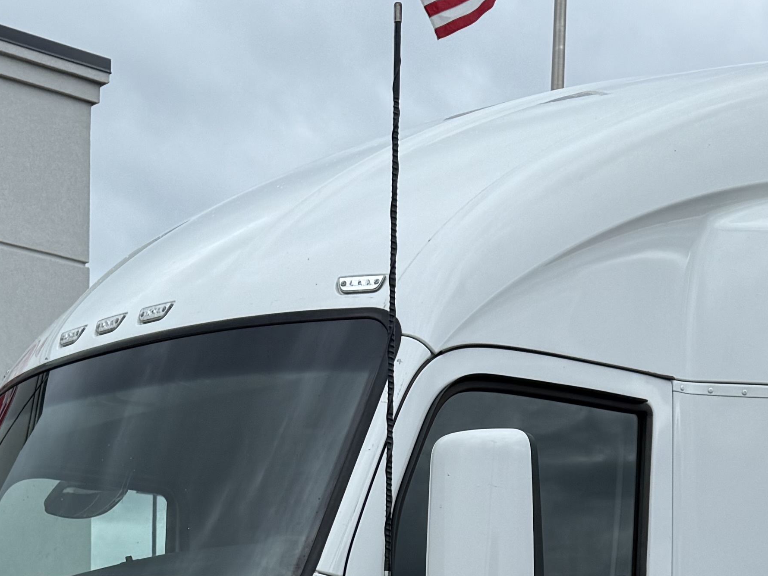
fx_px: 1708
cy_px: 861
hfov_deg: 25.3
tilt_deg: -2.7
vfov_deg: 17.3
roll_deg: -0.7
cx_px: 365
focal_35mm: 77
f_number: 1.78
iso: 80
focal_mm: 6.76
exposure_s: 1/1493
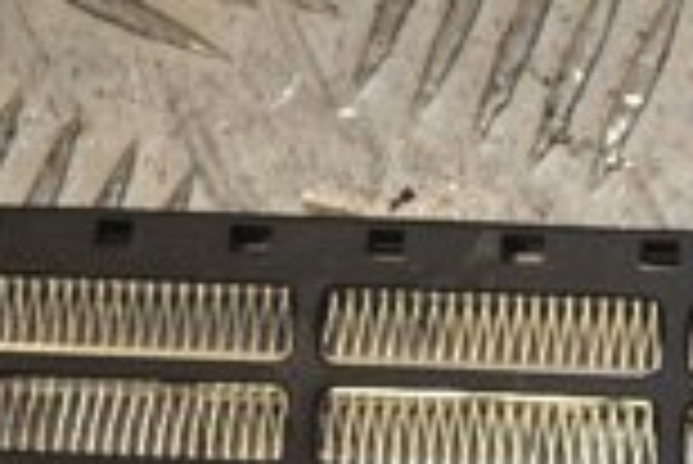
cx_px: 1022
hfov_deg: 10.0
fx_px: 3834
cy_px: 523
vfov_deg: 6.9
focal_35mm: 199
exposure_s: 1/125
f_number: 4.8
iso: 140
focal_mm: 32
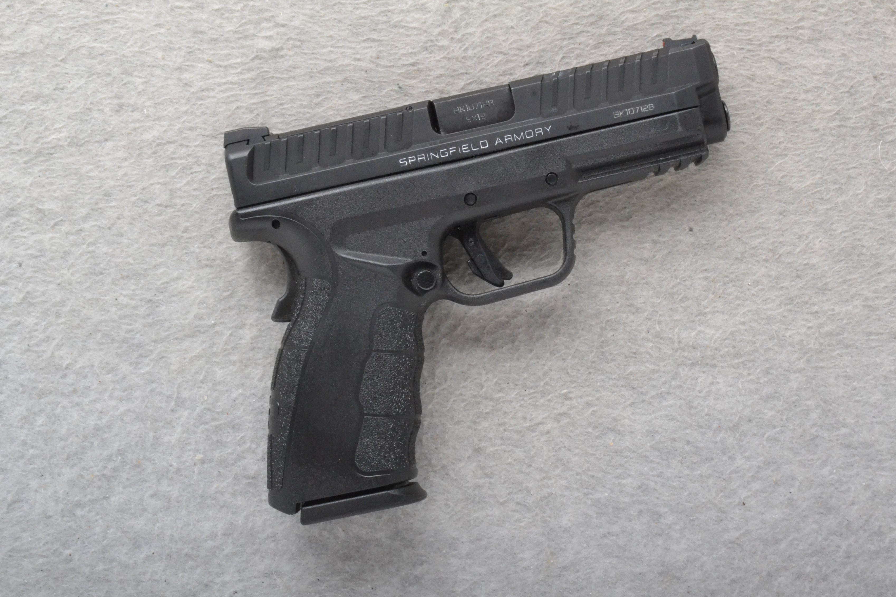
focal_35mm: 61
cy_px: 294
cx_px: 447
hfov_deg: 32.9
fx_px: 1518
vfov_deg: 22.3
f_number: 20
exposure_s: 1/160
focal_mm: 40
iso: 3200
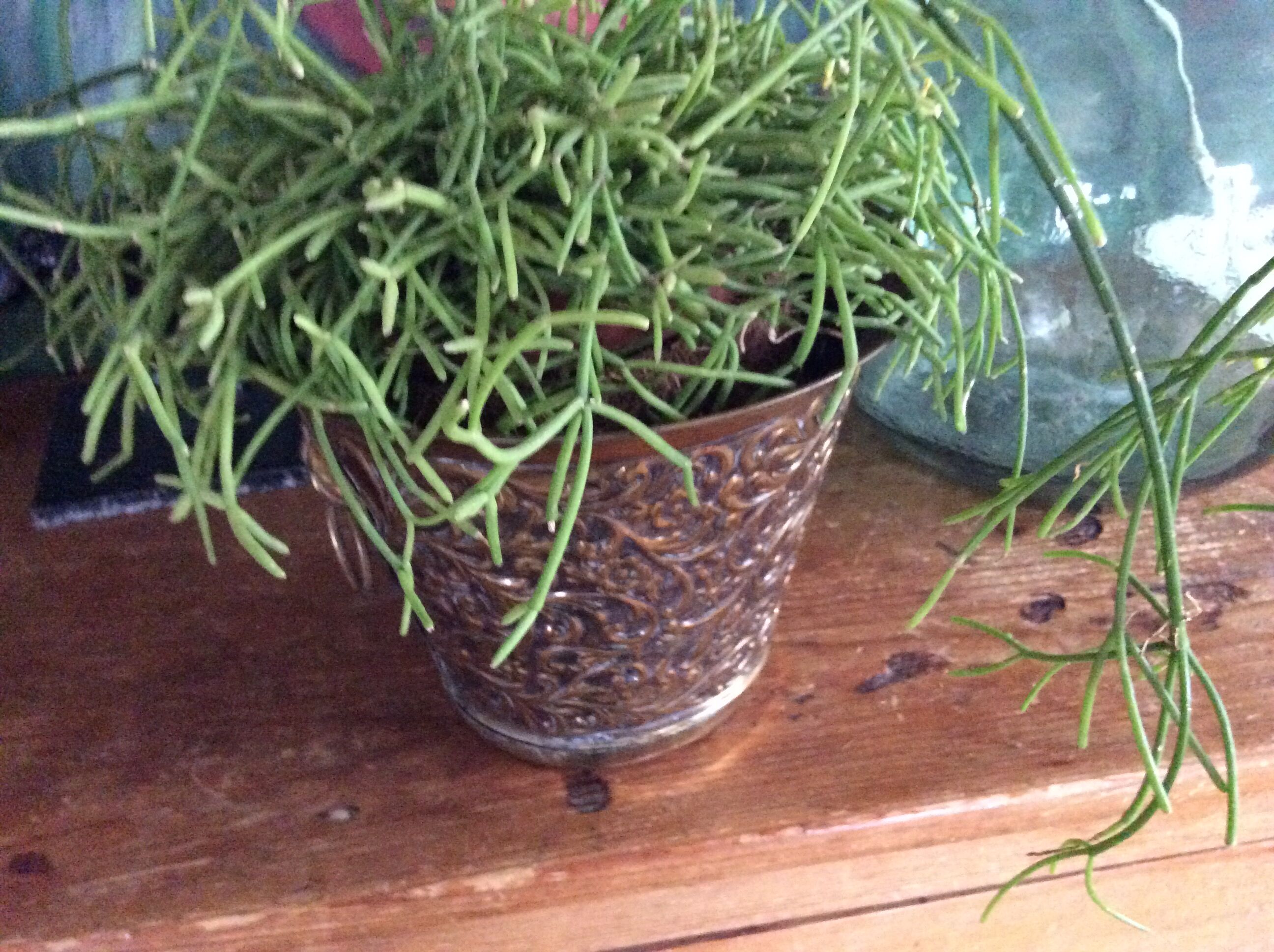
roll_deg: +4.3
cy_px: 476
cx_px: 637
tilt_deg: -32.8
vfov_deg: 44.1
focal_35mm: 32
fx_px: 1176
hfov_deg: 56.9
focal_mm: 3.3
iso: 640
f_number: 2.4
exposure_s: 1/17
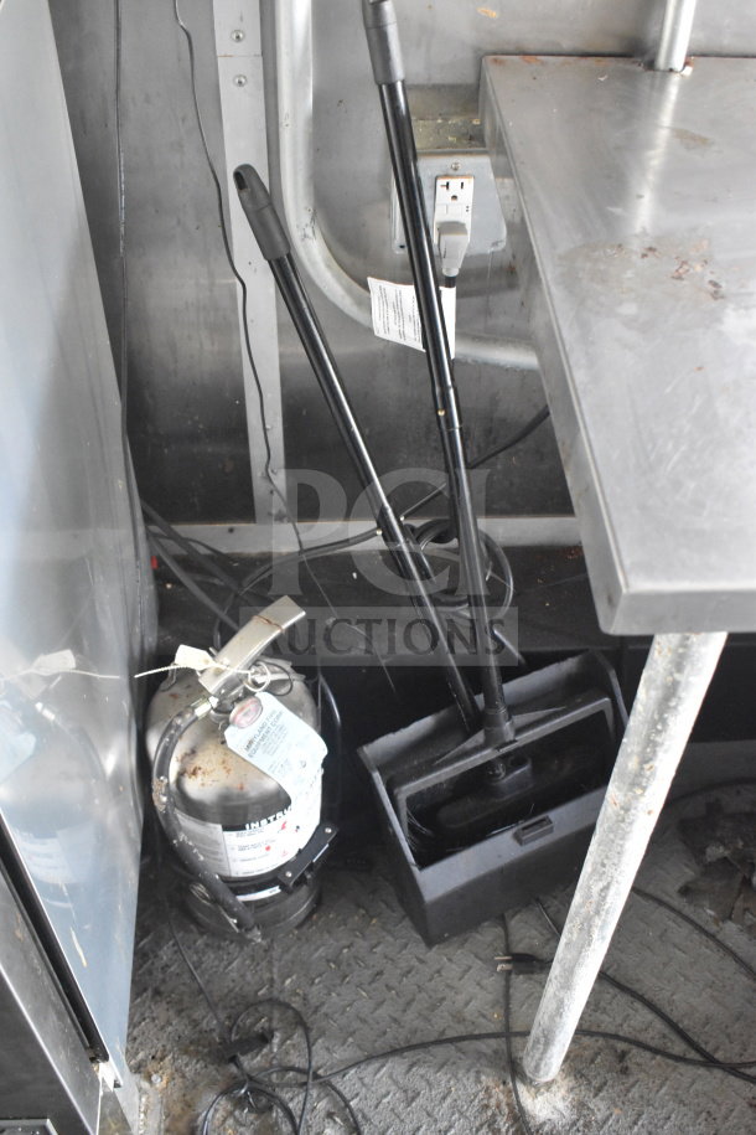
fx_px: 1134
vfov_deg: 53.1
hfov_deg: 36.9
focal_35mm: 36
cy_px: 568
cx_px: 378
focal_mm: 24
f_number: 5
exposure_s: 1/100
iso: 6400
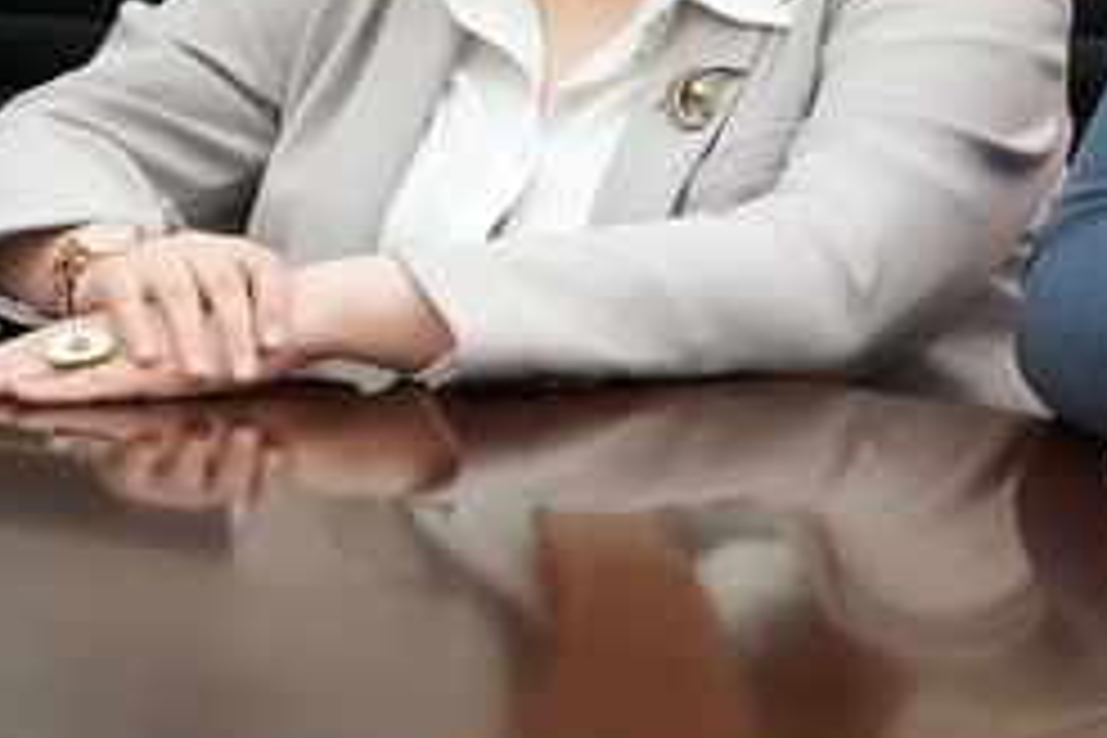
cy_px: -232
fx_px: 6405
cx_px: 558
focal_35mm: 208
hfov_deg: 9.9
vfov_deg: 6.5
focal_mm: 64.1
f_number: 2.8
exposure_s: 1/320
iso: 8000
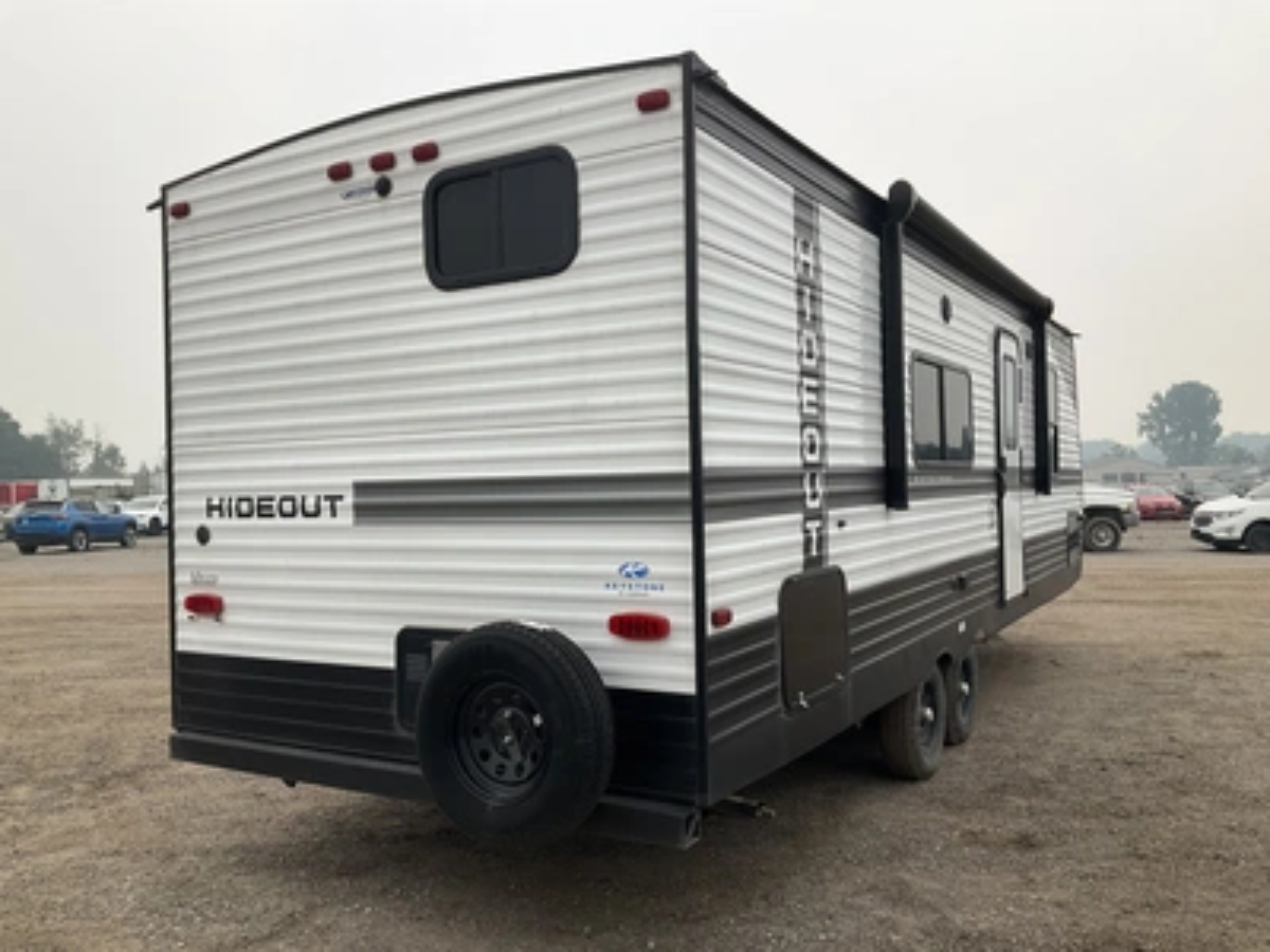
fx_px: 1064
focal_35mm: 29
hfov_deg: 61.7
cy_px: 476
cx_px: 635
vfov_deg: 48.2
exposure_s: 1/2058
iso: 25
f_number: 1.8
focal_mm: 3
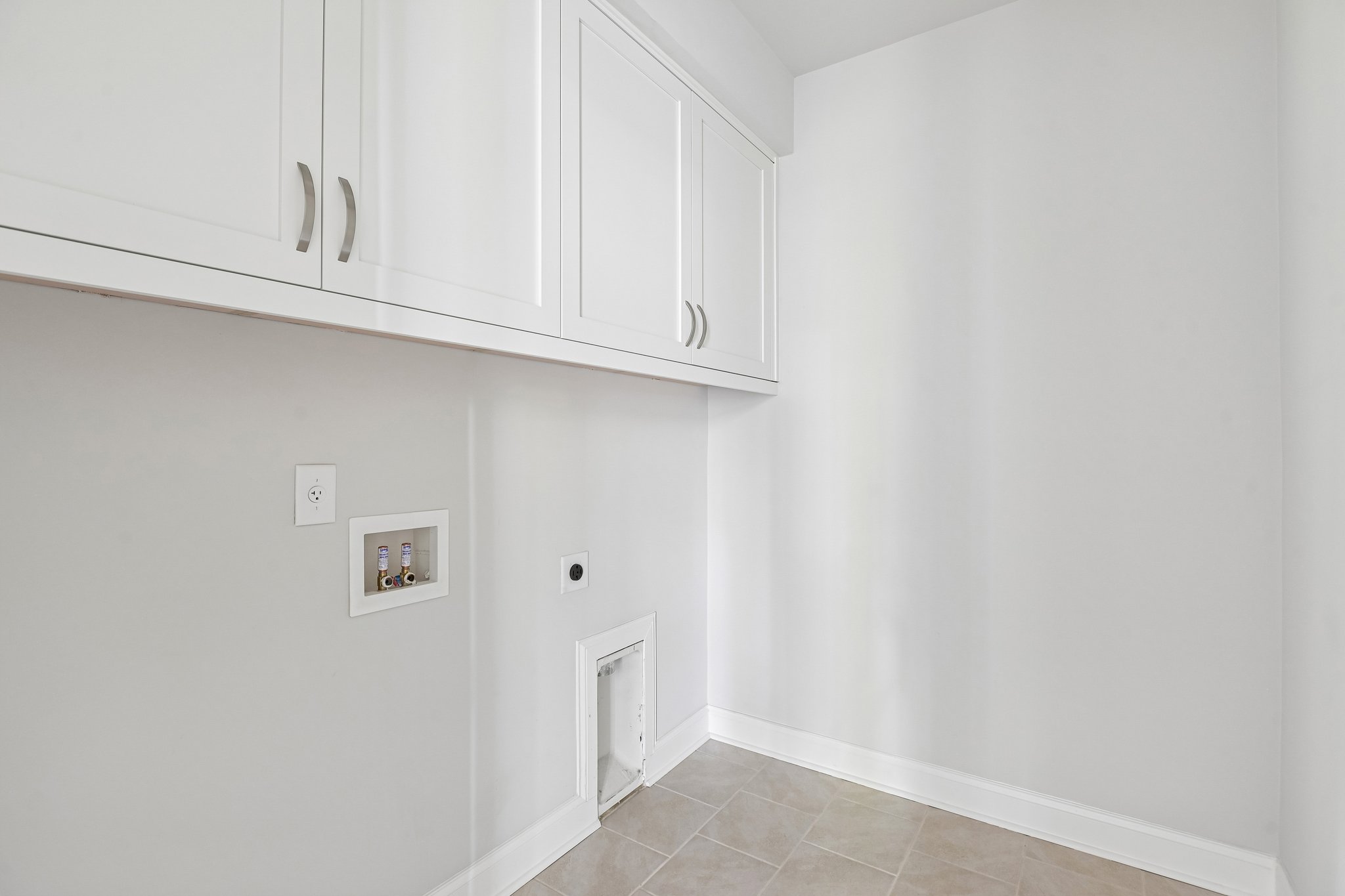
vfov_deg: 73.7
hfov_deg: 96.7
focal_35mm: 16
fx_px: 598
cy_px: 448
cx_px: 672
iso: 400
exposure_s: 1/1.67
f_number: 8
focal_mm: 16
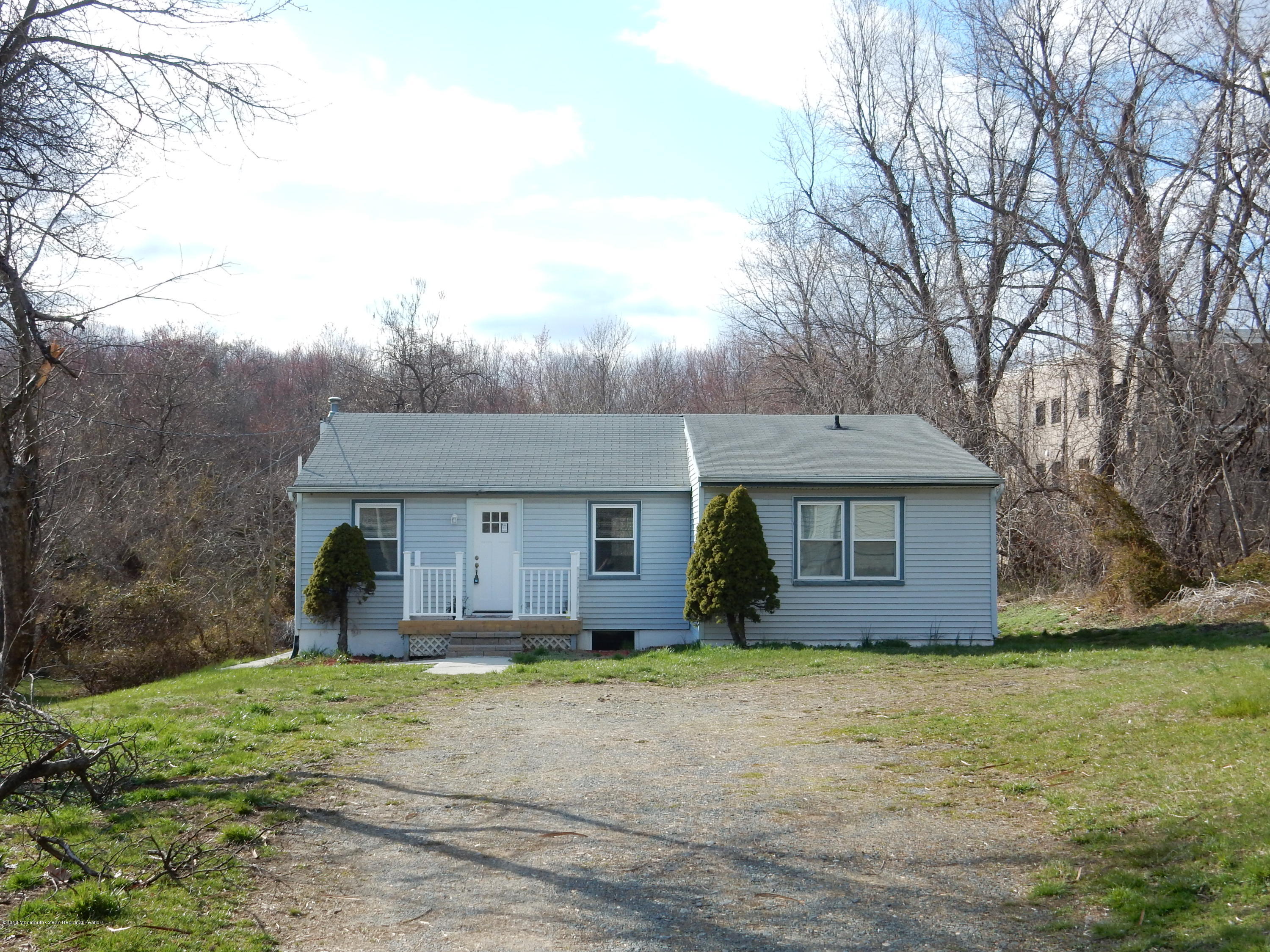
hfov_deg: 43.9
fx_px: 1578
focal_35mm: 43
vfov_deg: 33.6
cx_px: 635
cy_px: 476
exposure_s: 1/640
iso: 125
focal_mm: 7.6
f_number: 4.2
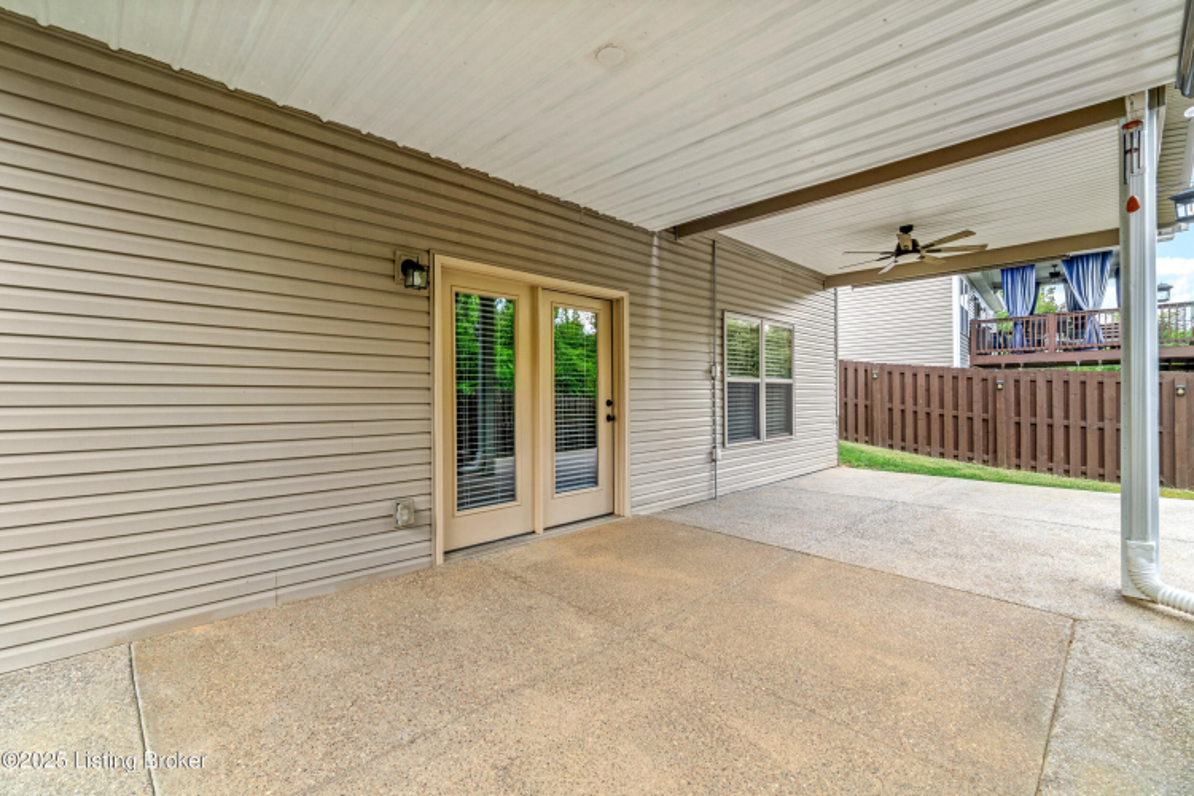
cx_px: 597
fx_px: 497
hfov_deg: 100.4
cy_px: 398
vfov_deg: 77.3
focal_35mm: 15
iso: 400
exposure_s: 1/13
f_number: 8
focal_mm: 10
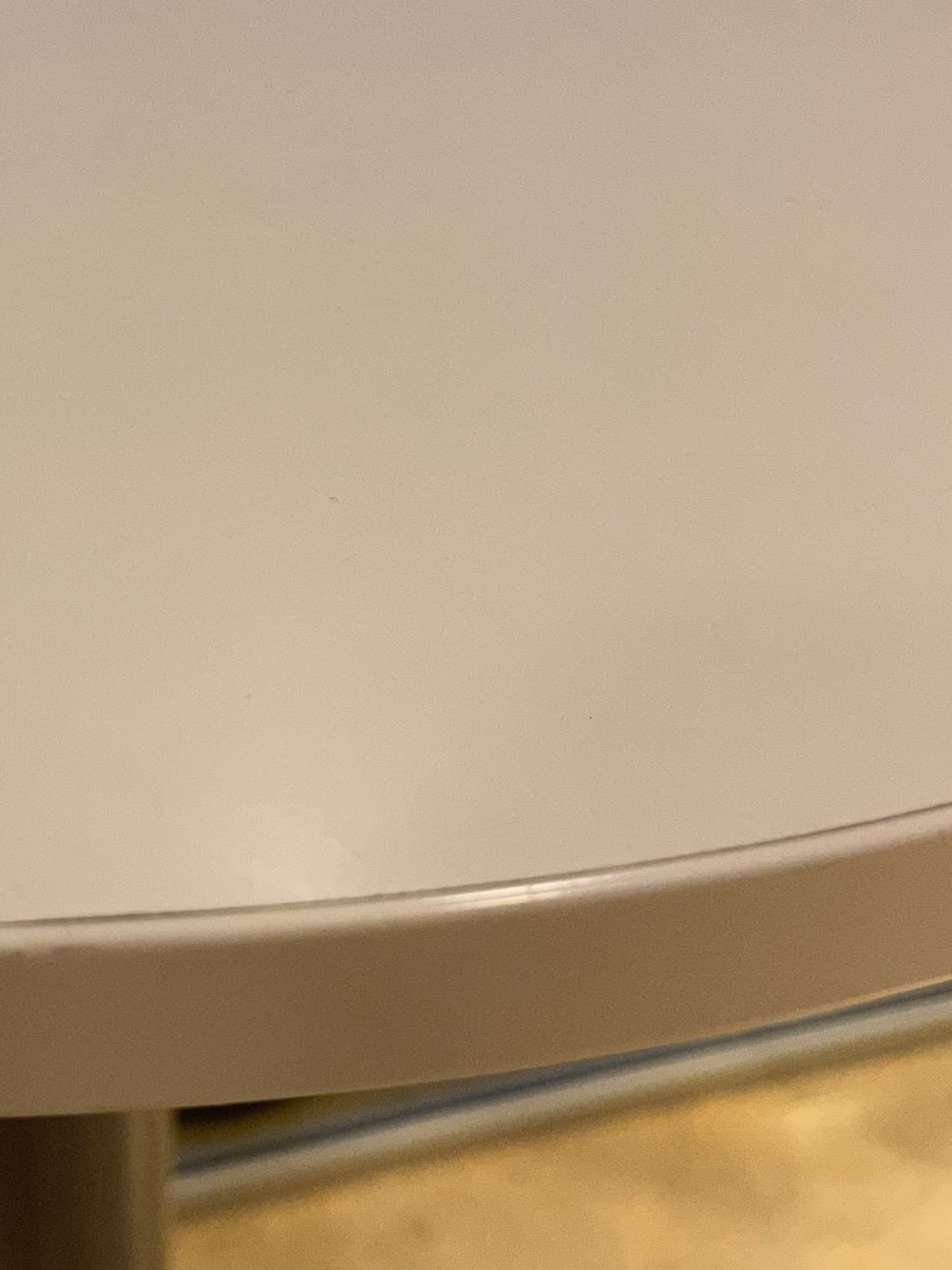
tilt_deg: -34.5
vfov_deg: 37.2
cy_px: 456
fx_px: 1871
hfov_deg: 27.6
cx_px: 122
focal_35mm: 51
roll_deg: +1.8
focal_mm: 5.1
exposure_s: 1/56
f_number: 1.6
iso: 160
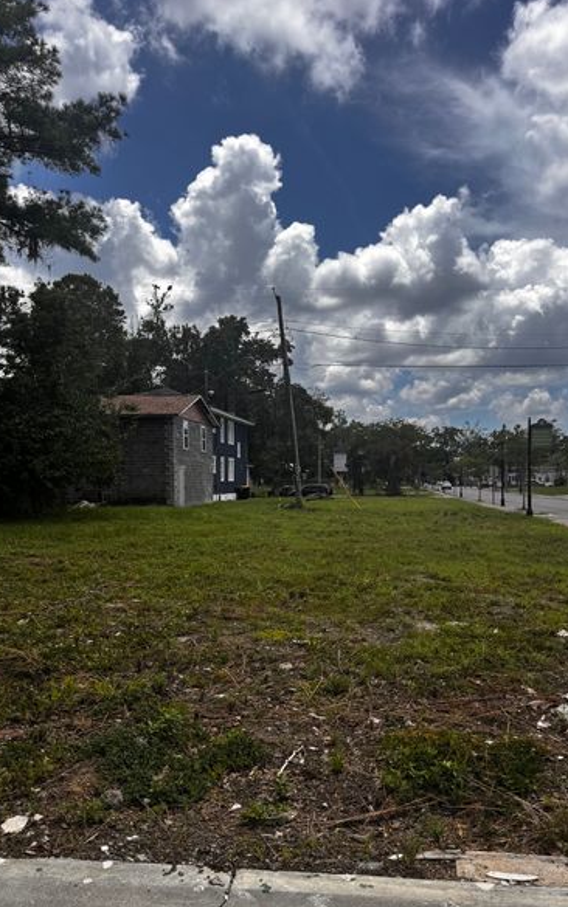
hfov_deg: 43.1
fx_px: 718
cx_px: 317
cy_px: 509
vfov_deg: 64.4
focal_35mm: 29
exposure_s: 1/5348
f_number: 1.78
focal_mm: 6.76
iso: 80
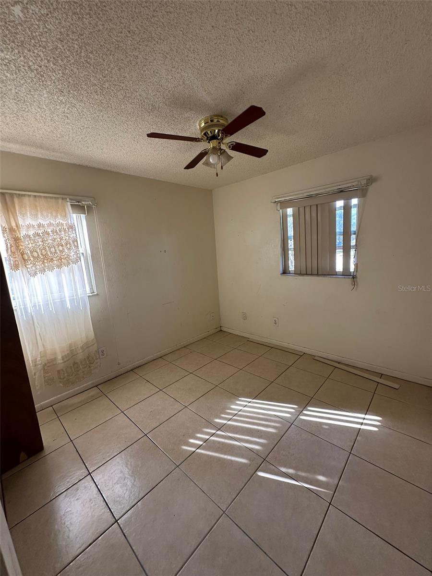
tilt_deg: -8.0
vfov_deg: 102.1
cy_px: 288
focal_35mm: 14
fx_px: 233
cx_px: 216
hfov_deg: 85.7
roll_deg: +3.5
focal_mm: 2.22
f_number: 2.2
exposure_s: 1/99
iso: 125
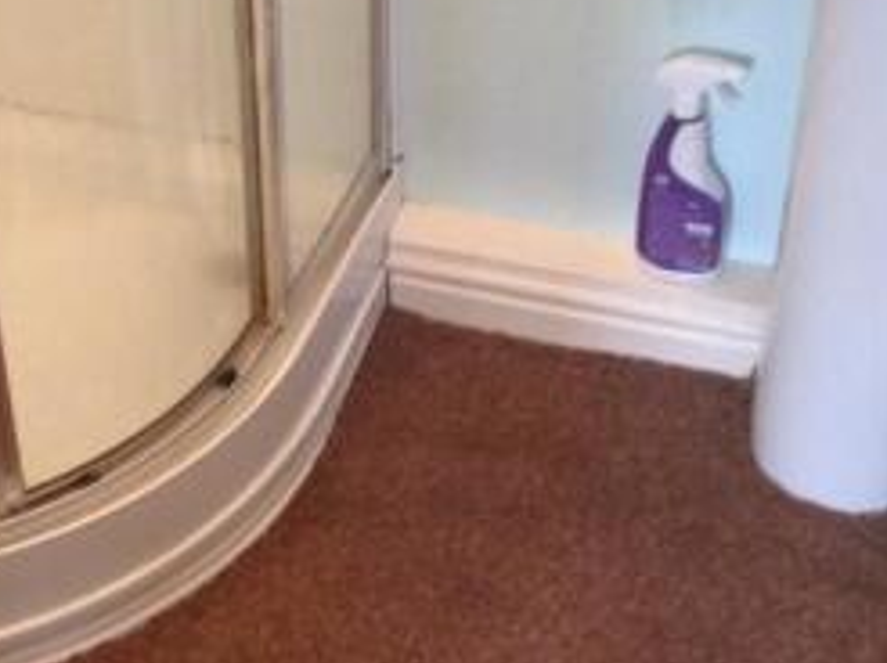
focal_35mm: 83
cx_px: 157
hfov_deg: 23.2
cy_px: 211
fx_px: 2125
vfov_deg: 17.7
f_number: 2.4
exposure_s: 1/20
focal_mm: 4.28
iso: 160
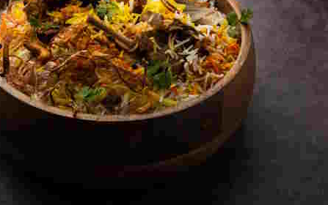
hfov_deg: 25.1
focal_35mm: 82
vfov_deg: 15.9
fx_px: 733
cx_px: 121
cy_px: 66
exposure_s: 1/125
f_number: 9
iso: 160
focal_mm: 60
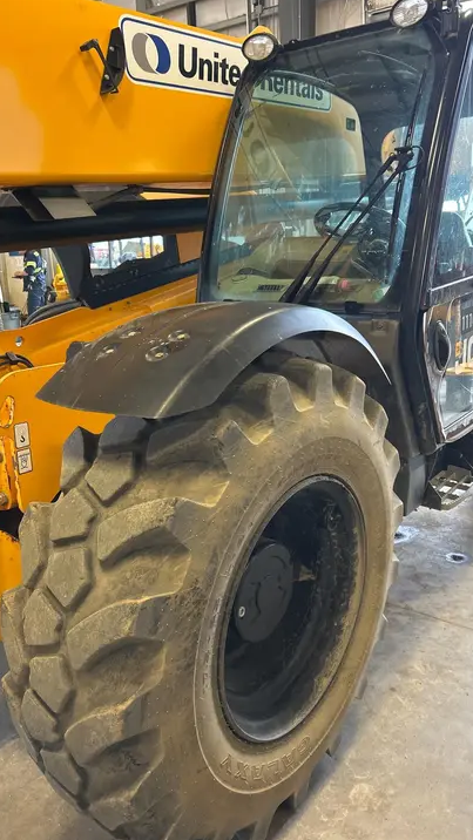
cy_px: 426
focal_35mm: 29
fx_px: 646
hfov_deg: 40.2
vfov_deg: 66.1
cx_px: 243
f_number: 1.5
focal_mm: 5.7
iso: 160
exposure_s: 1/60
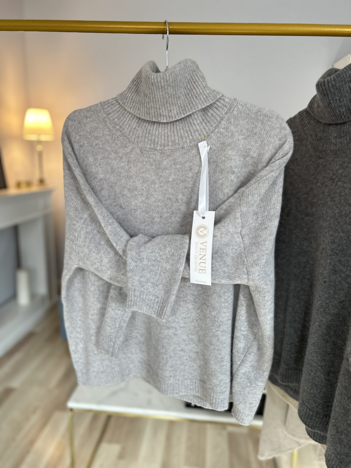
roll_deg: -1.0
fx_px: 352
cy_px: 234
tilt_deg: -11.5
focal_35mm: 26
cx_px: 176
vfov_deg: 67.3
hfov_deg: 53.1
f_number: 1.5
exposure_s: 1/50
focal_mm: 5.7
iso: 100
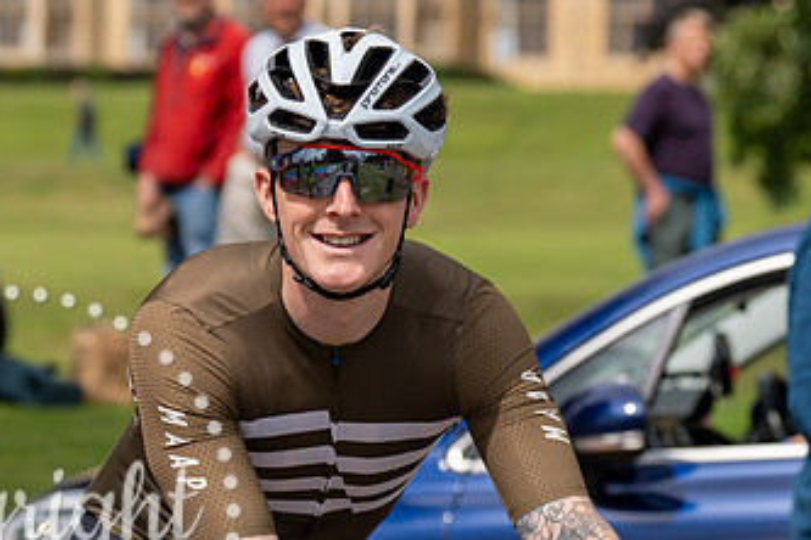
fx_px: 3942
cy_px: 286
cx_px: 468
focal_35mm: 175
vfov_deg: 7.8
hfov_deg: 11.7
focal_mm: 82
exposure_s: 1/800
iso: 100
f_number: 3.5
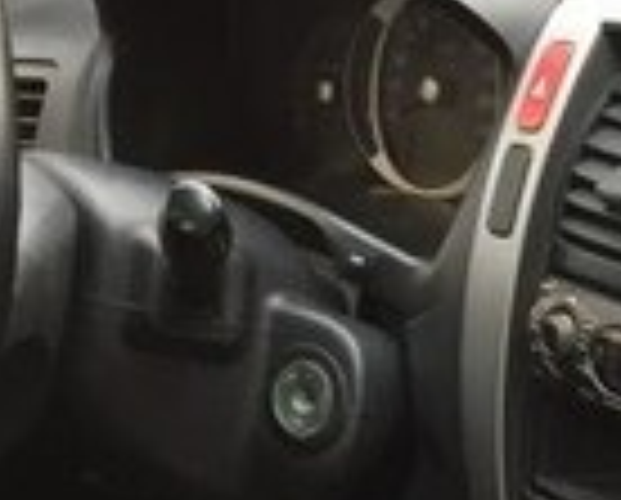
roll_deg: +6.4
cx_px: 1044
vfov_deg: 10.9
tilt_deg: -29.0
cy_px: 813
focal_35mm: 135
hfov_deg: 13.1
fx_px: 2486
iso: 32
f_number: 2.2
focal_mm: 4.15
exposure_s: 1/33
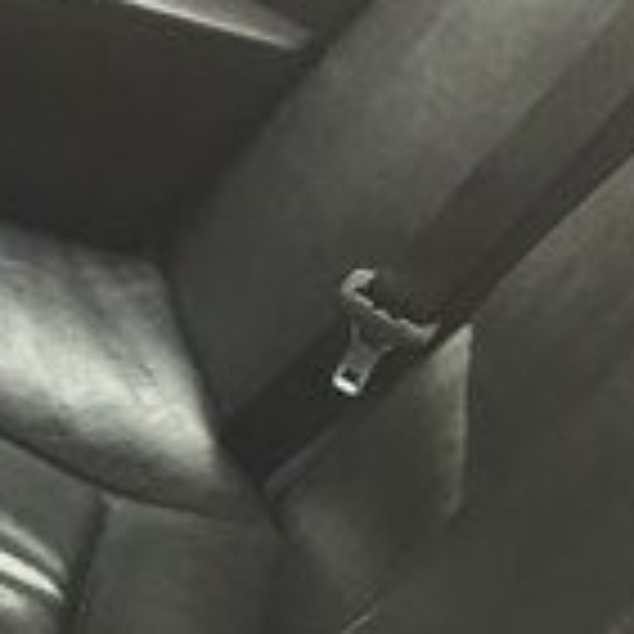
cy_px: 1009
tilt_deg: -41.8
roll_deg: -4.6
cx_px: -585
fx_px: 2487
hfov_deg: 12.9
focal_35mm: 120
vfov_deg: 13.5
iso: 100
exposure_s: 1/33
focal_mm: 4.15
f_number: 2.2
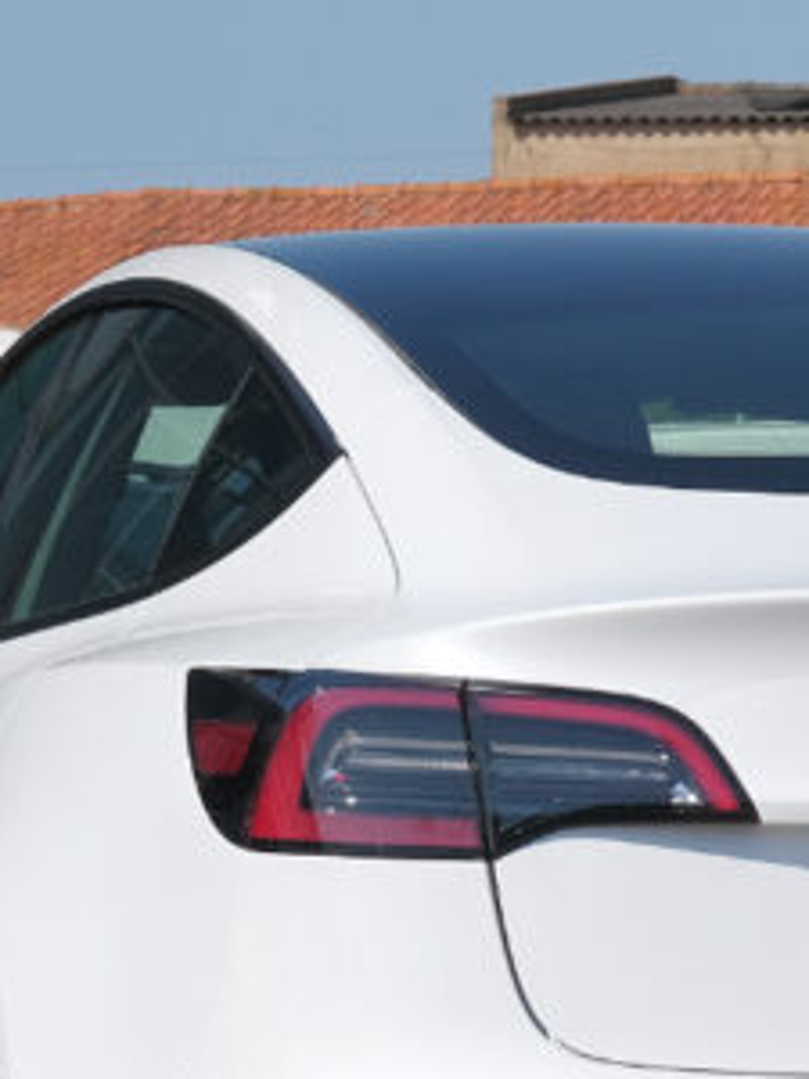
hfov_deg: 6.6
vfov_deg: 8.9
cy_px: 905
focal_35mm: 223
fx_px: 6949
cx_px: 881
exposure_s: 1/500
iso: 160
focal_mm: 45
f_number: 9
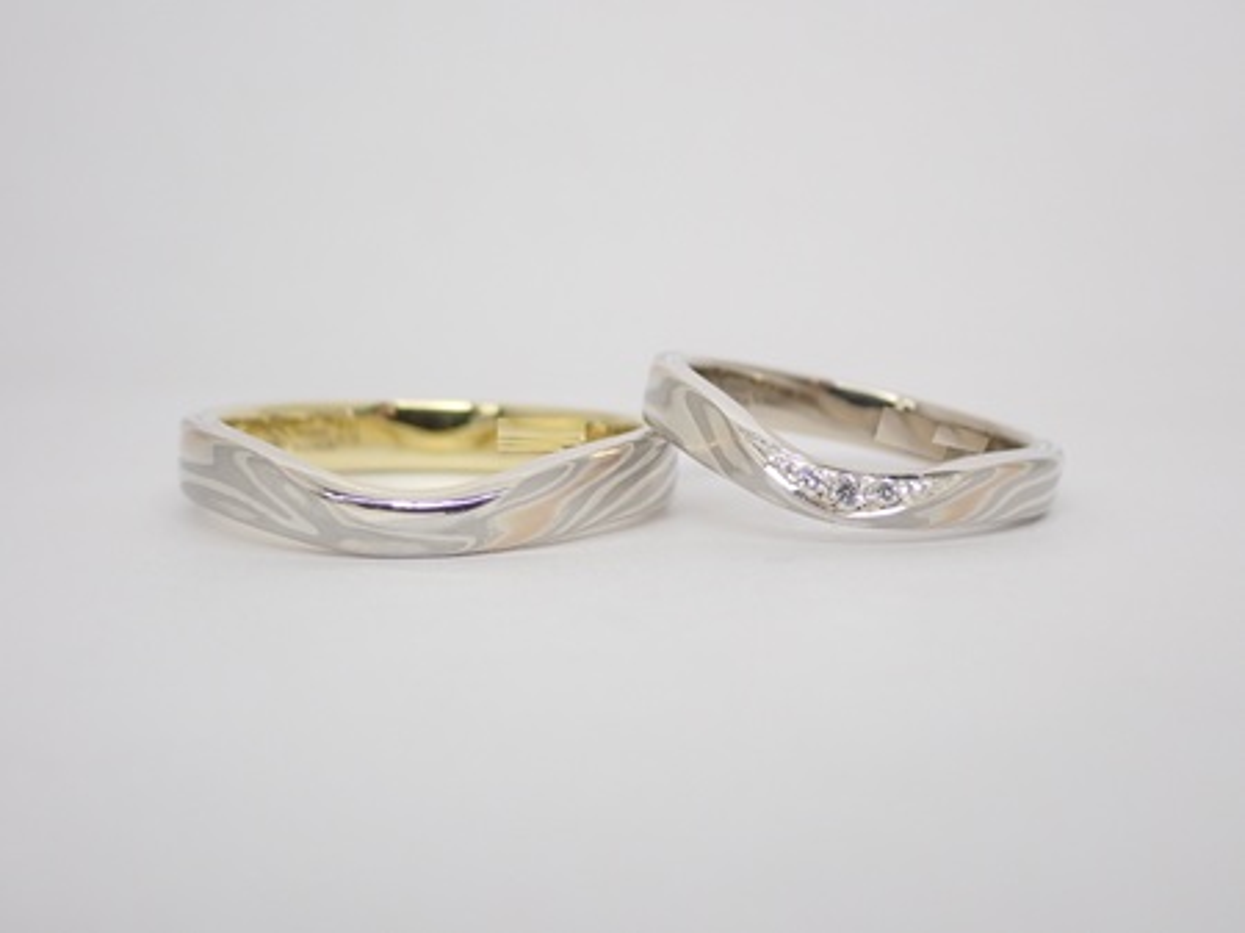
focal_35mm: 77
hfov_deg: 25.3
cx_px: 622
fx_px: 2768
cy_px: 466
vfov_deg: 19.1
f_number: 4.1
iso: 200
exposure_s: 1/100
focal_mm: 13.65
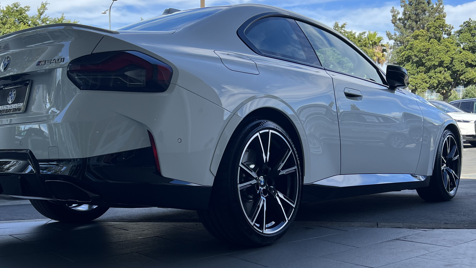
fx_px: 530
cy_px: 171
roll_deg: +1.3
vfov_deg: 28.2
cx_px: 220
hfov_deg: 48.3
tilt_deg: -5.6
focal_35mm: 42
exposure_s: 1/1224
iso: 50
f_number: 1.5
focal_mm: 5.7
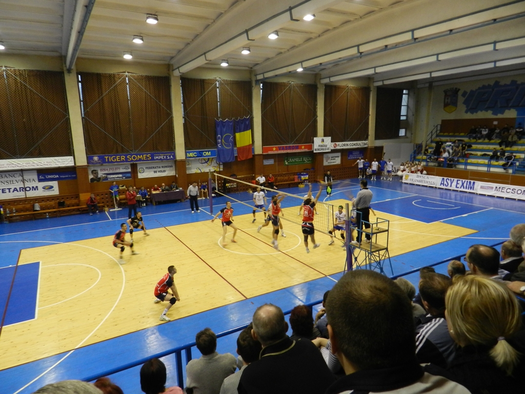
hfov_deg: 73.9
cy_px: 197
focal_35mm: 23
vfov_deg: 58.9
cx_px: 262
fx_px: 349
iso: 320
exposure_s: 1/30
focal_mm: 4
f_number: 3.4
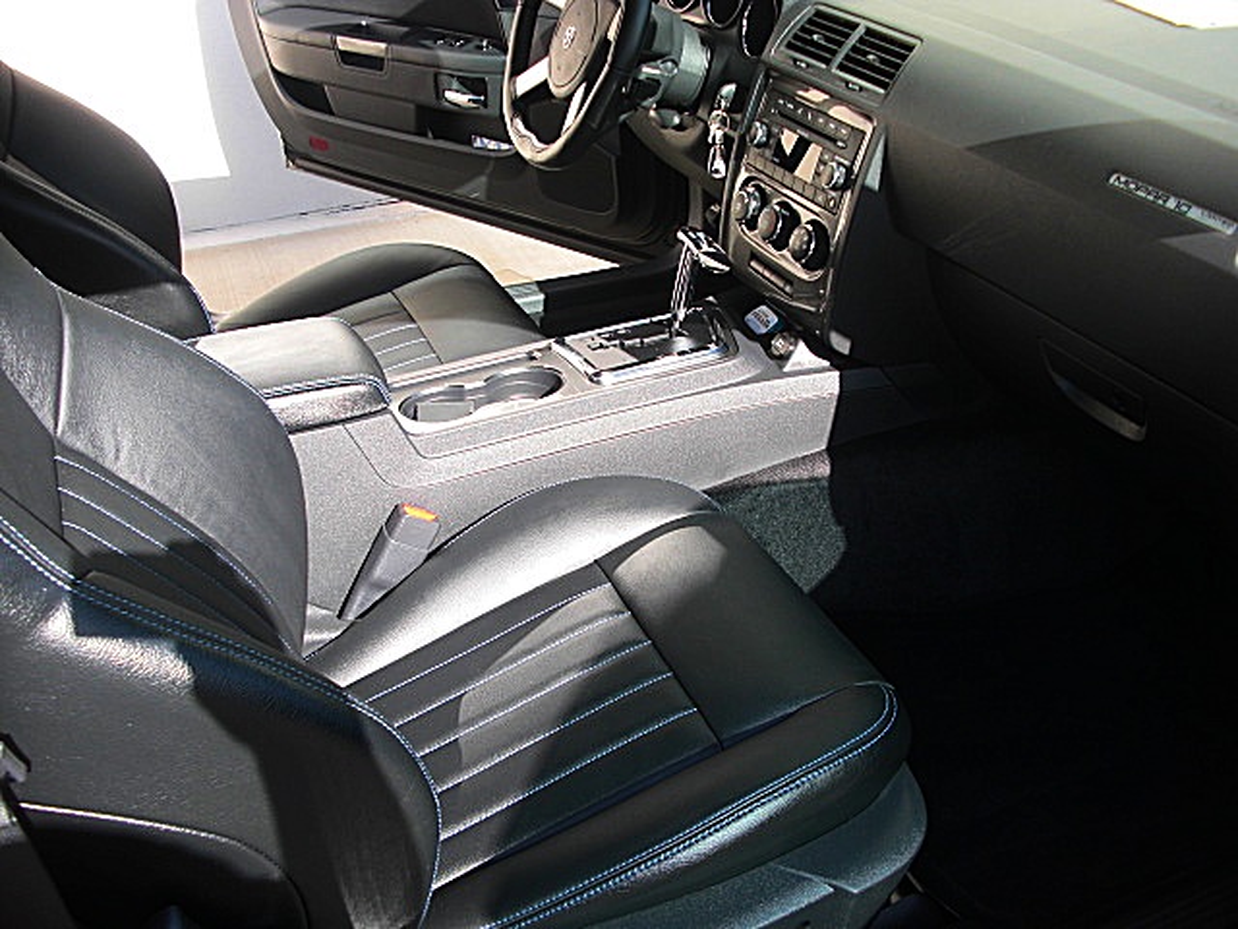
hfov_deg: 51.4
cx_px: 619
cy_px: 464
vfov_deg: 39.7
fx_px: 1287
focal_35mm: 36
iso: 50
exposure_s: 1/160
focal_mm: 6.3
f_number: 2.8
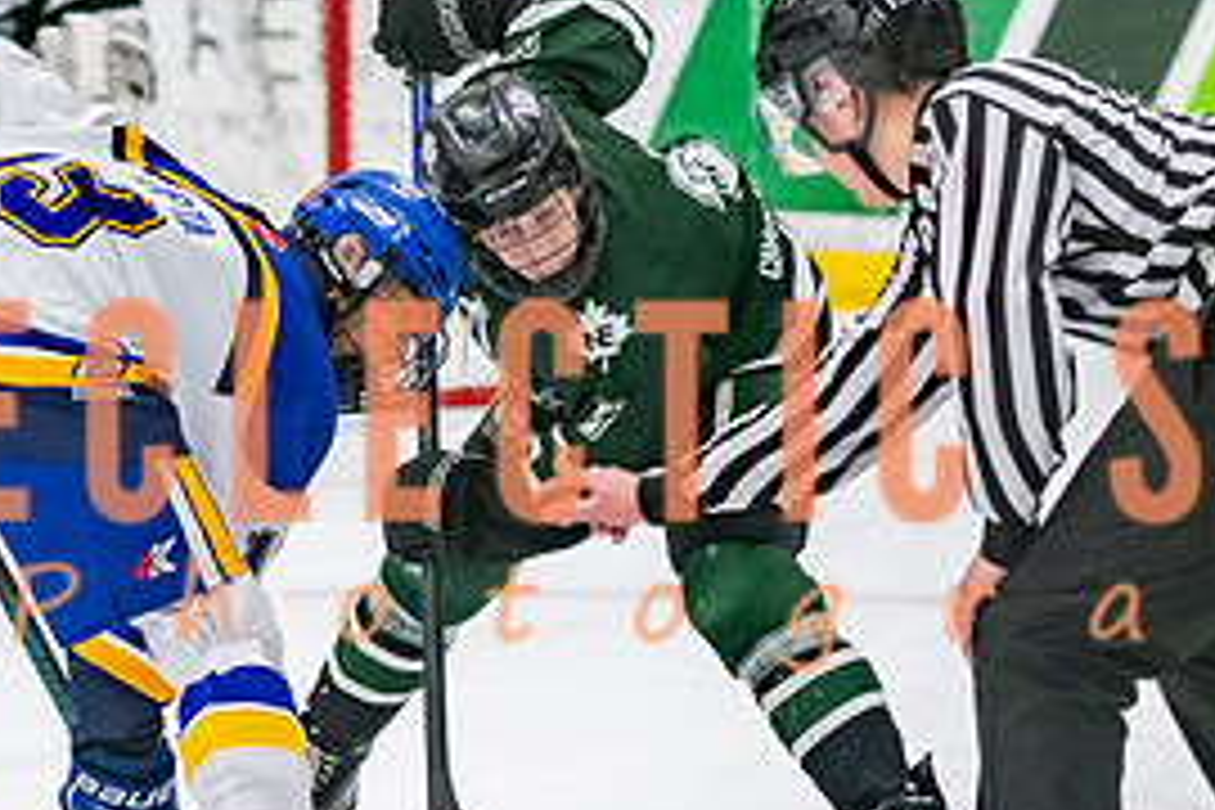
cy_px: 290
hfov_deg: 8.8
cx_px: 249
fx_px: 7897
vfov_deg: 5.9
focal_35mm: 234
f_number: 3.2
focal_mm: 90
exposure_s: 1/640
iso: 2000
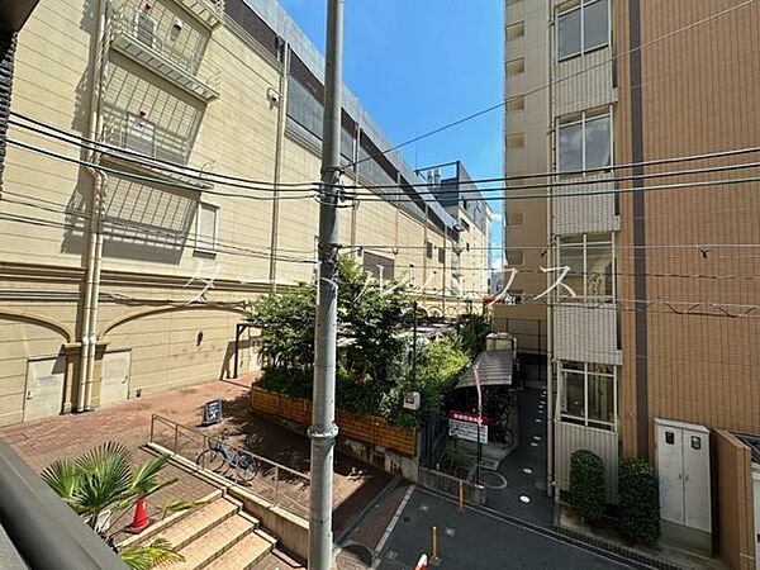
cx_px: 380
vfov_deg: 85.7
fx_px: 307
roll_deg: -1.8
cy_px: 285
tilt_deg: +2.8
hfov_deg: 102.1
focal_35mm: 14
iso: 50
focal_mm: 2.22
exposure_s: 1/1350
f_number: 2.2
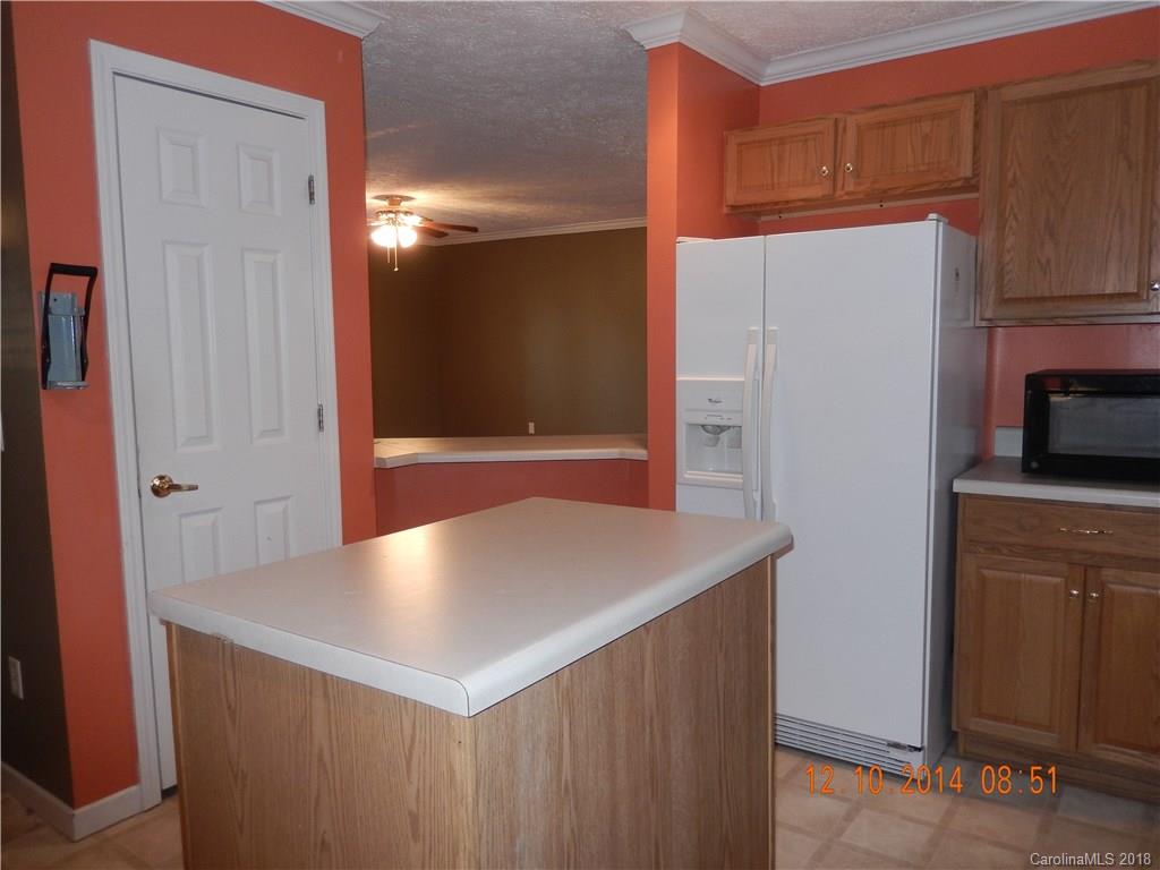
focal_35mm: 25
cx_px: 580
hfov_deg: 69.4
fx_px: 838
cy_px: 435
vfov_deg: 54.9
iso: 200
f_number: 3.4
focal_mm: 4.5
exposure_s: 1/30
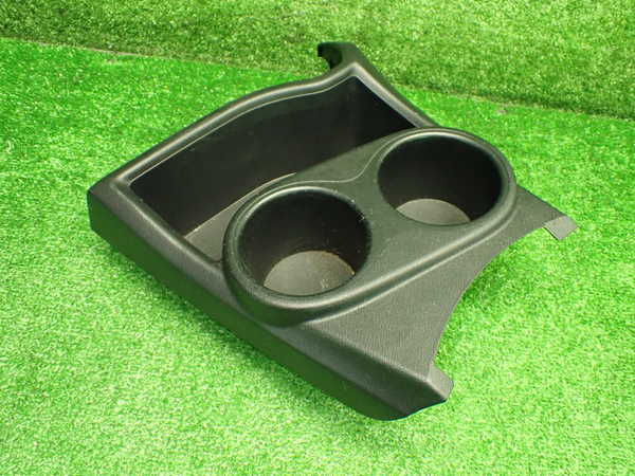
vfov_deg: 46.8
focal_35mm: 30
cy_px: 238
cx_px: 318
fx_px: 550
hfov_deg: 60.0
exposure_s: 1/50
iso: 800
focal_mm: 5.4
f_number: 2.3
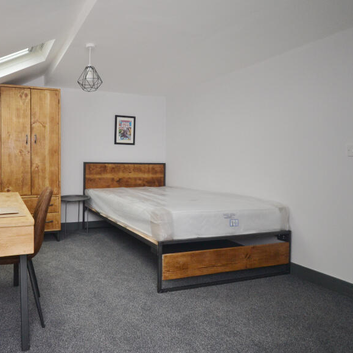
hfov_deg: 65.7
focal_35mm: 22
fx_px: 254
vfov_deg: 69.5
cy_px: 164
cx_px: 91
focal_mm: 10
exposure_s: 1/160
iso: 400
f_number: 5.6
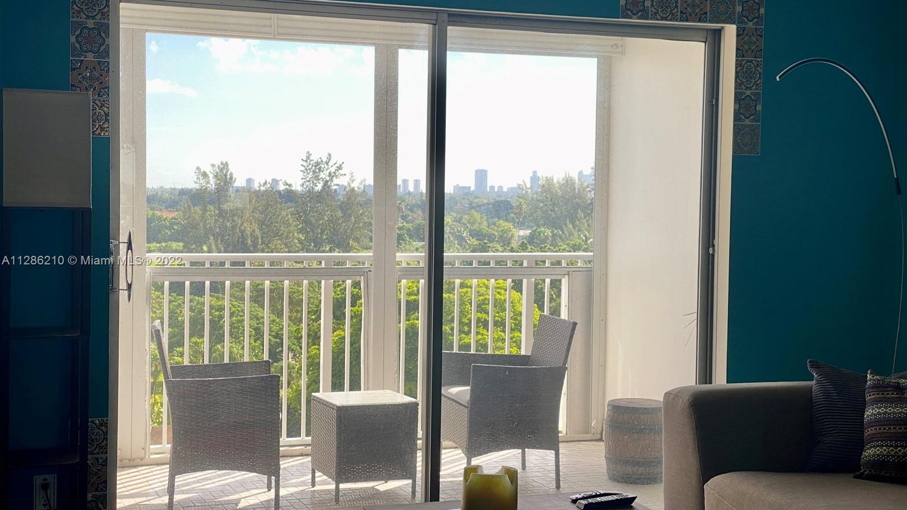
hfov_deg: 36.6
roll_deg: -0.9
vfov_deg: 21.1
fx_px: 1371
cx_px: 456
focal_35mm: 57
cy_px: 262
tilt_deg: -2.8
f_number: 2
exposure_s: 1/215
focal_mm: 6
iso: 20
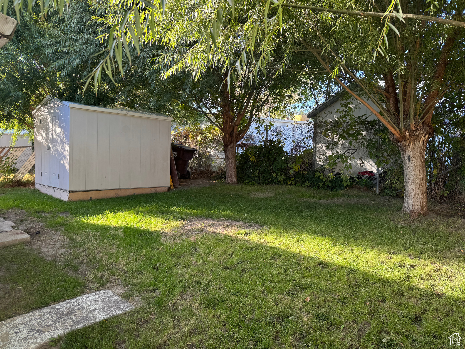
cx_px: 232
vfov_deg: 56.8
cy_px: 174
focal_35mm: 24
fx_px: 322
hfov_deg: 71.6
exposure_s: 1/163
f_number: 1.78
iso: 64
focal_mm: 6.76
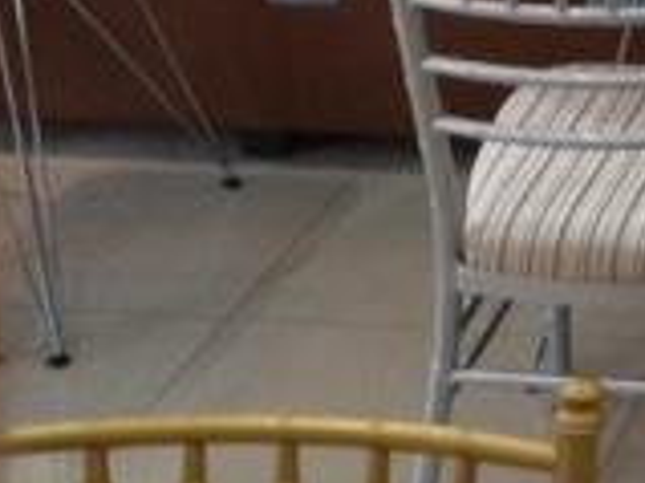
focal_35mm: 117
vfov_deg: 11.6
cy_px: -410
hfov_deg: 14.7
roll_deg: -1.2
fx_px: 2178
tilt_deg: -13.1
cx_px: 1168
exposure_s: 1/30
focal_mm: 4.15
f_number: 2.2
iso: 200
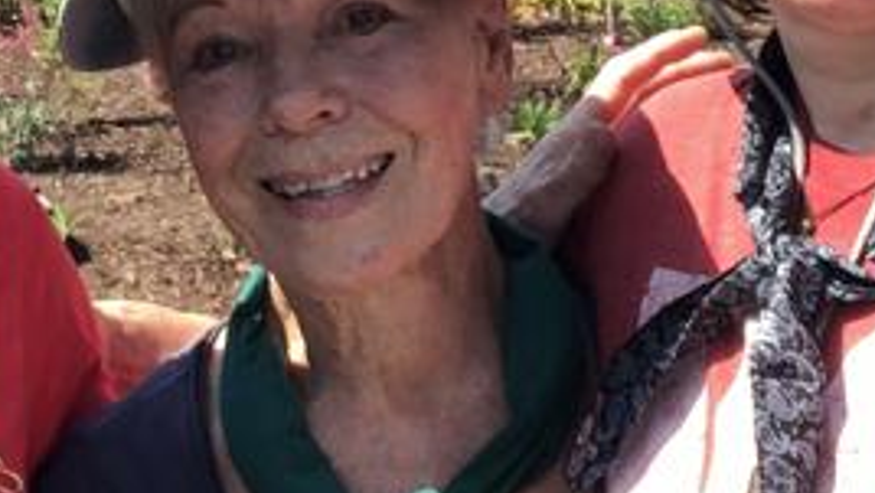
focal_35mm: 121
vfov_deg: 9.8
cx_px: 341
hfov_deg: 17.7
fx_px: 2809
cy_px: -180
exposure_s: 1/318
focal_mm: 2.87
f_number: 2.2
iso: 20
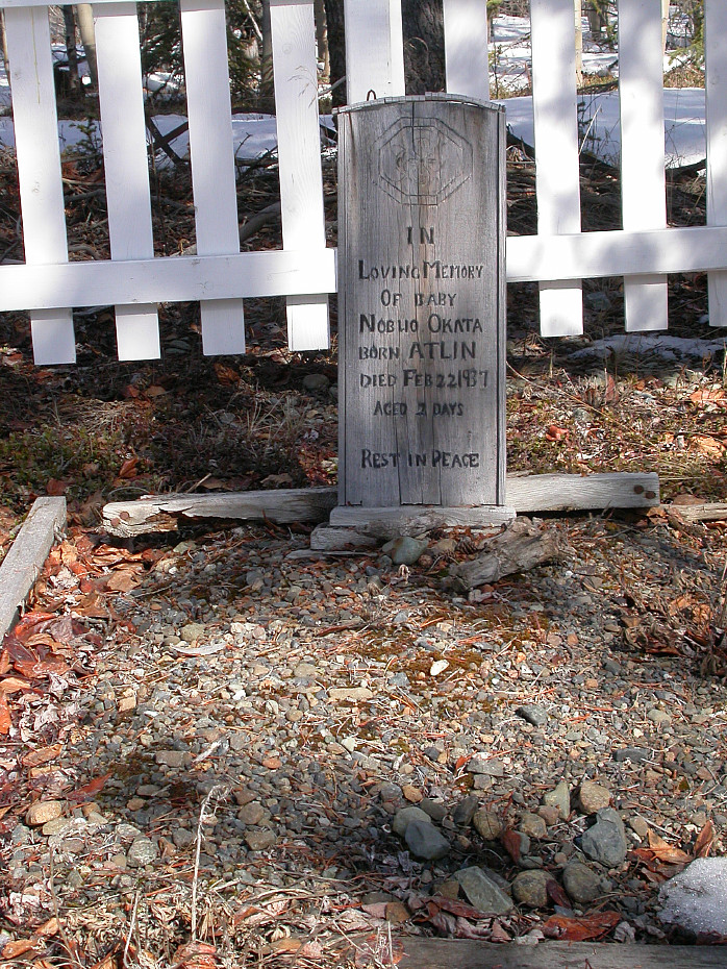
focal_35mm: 77
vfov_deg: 25.3
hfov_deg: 19.1
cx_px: 364
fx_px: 2155
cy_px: 484
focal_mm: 16
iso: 100
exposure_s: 1/253
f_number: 6.2
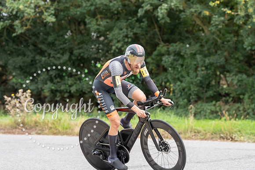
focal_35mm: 144
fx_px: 1019
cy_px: 75
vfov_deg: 9.5
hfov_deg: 14.3
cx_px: 142
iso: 1000
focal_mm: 129
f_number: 4
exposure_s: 1/1000
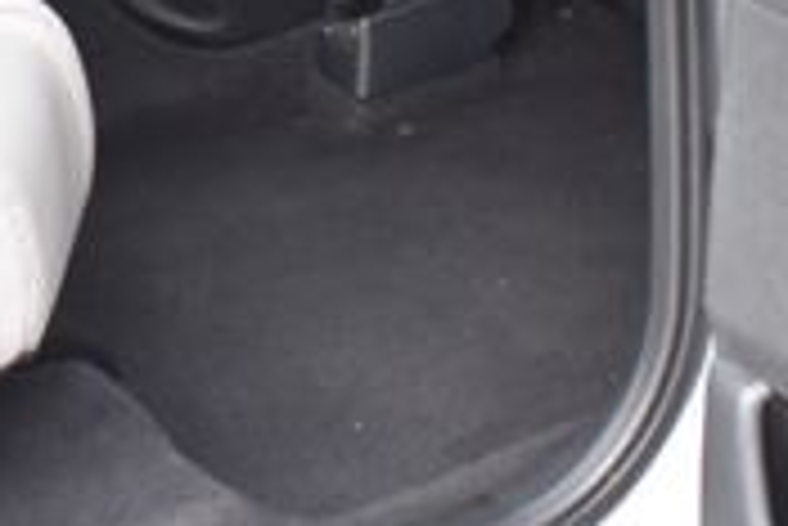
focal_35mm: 126
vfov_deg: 10.4
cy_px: -346
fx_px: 2756
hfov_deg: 16.2
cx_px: 248
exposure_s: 1/125
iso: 400
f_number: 6.3
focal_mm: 23
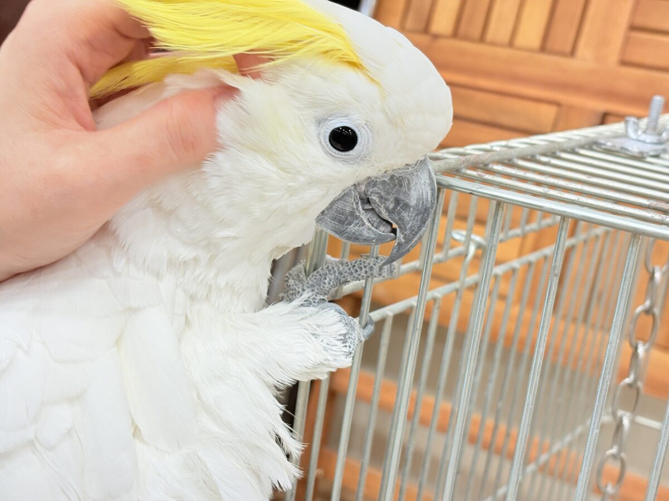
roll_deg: -6.5
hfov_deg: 36.8
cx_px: 334
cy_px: 250
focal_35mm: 52
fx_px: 1005
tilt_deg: -14.2
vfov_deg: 28.0
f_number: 1.6
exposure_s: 1/50
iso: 40
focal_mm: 5.96
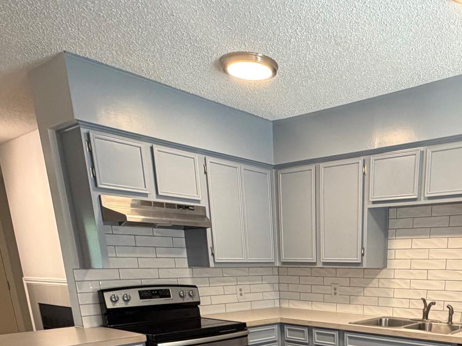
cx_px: 350
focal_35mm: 33
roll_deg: -0.2
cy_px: 398
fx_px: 440
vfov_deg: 35.4
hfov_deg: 52.7
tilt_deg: -17.6
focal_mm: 2.22
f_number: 2.2
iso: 200
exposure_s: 1/60
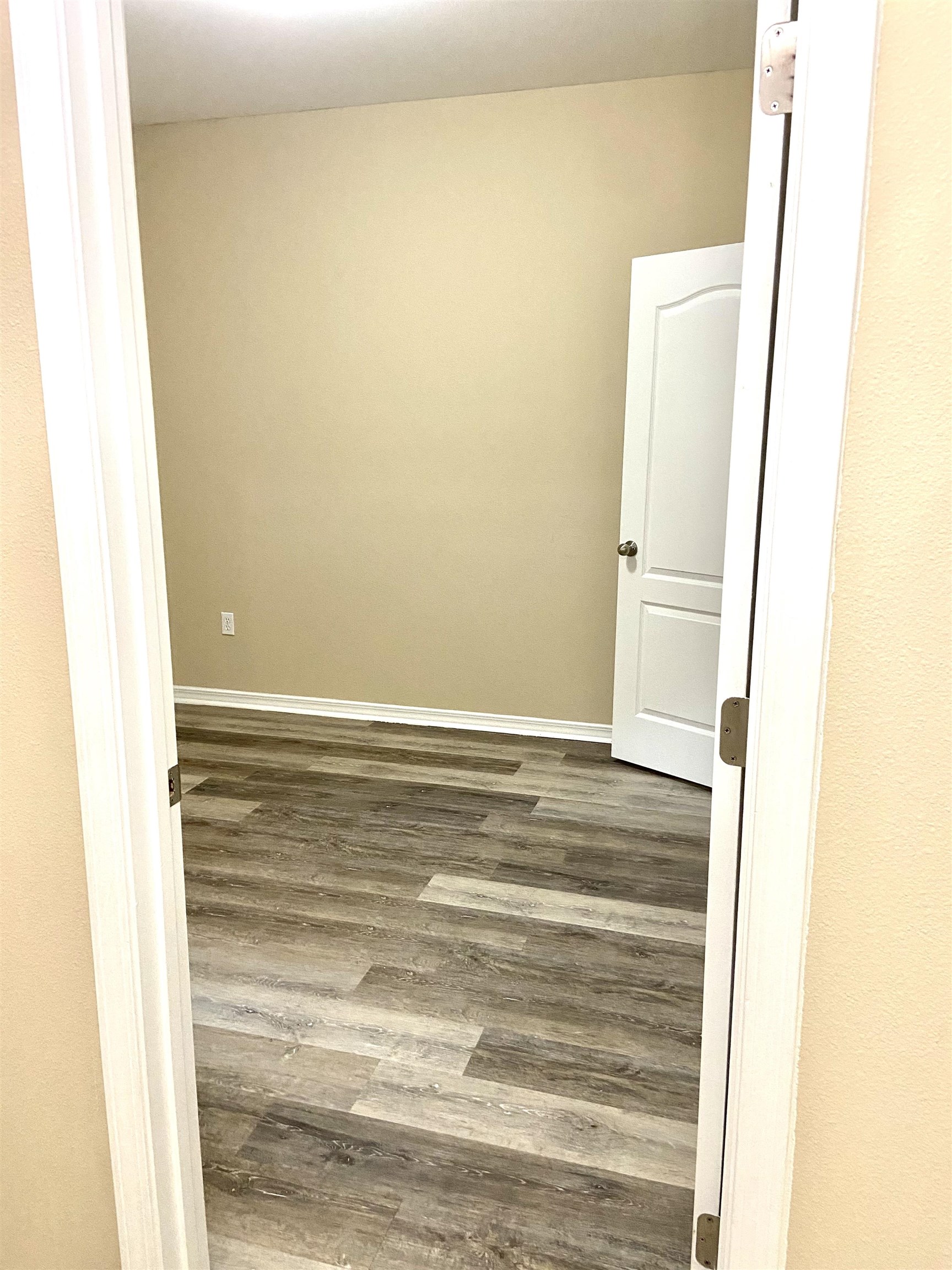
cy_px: 635
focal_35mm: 26
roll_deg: -0.3
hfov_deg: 53.1
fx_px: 953
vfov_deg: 67.3
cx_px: 476
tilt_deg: -12.4
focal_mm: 4.25
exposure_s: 1/60
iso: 320
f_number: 1.8
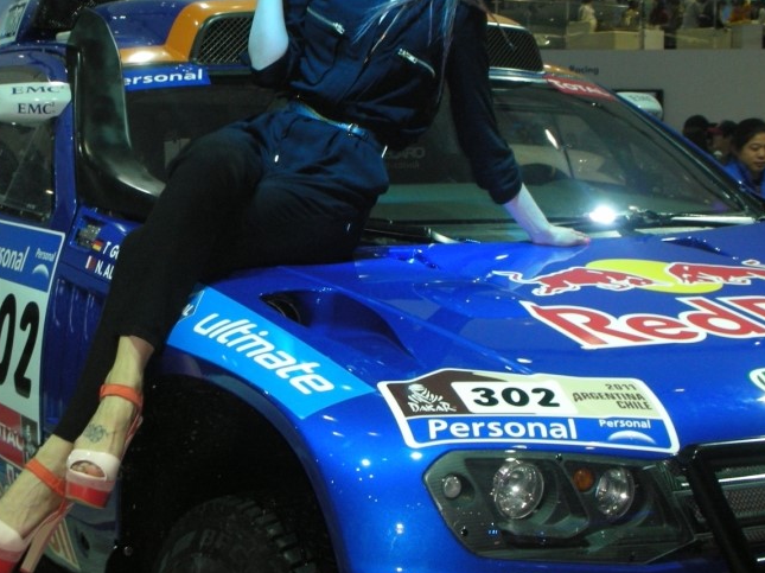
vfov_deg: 19.8
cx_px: 269
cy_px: 209
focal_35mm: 74
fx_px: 1634
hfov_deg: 26.2
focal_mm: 8.8
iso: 166
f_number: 3.7
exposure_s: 1/60.1
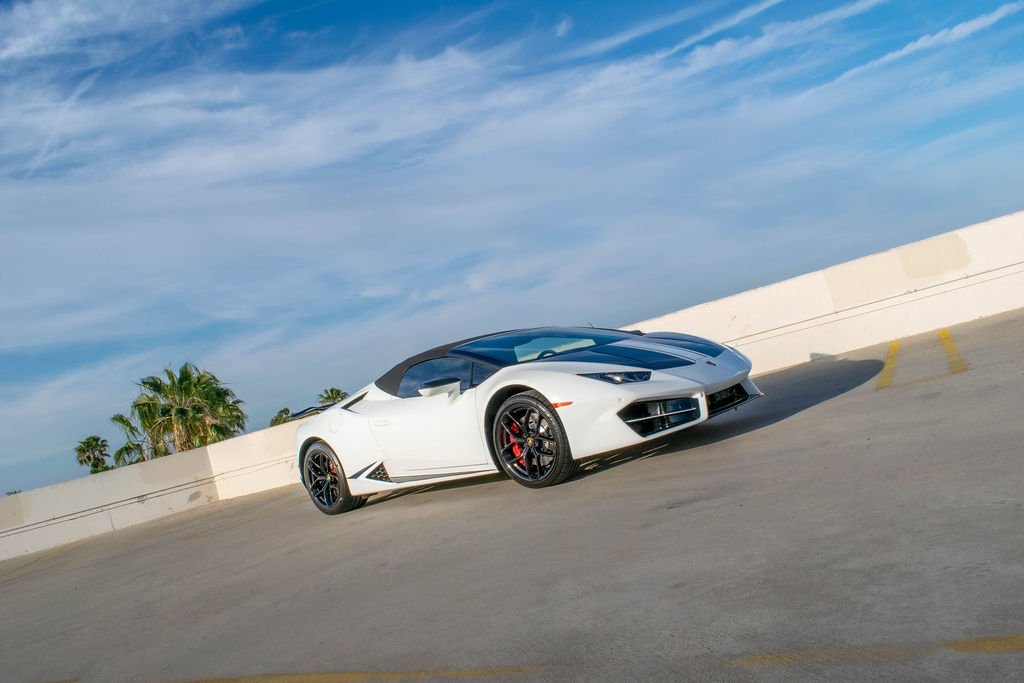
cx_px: 512
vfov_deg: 47.9
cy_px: 342
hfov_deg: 67.4
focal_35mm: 27
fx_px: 768
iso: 200
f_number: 11
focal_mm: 18
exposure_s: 1/500
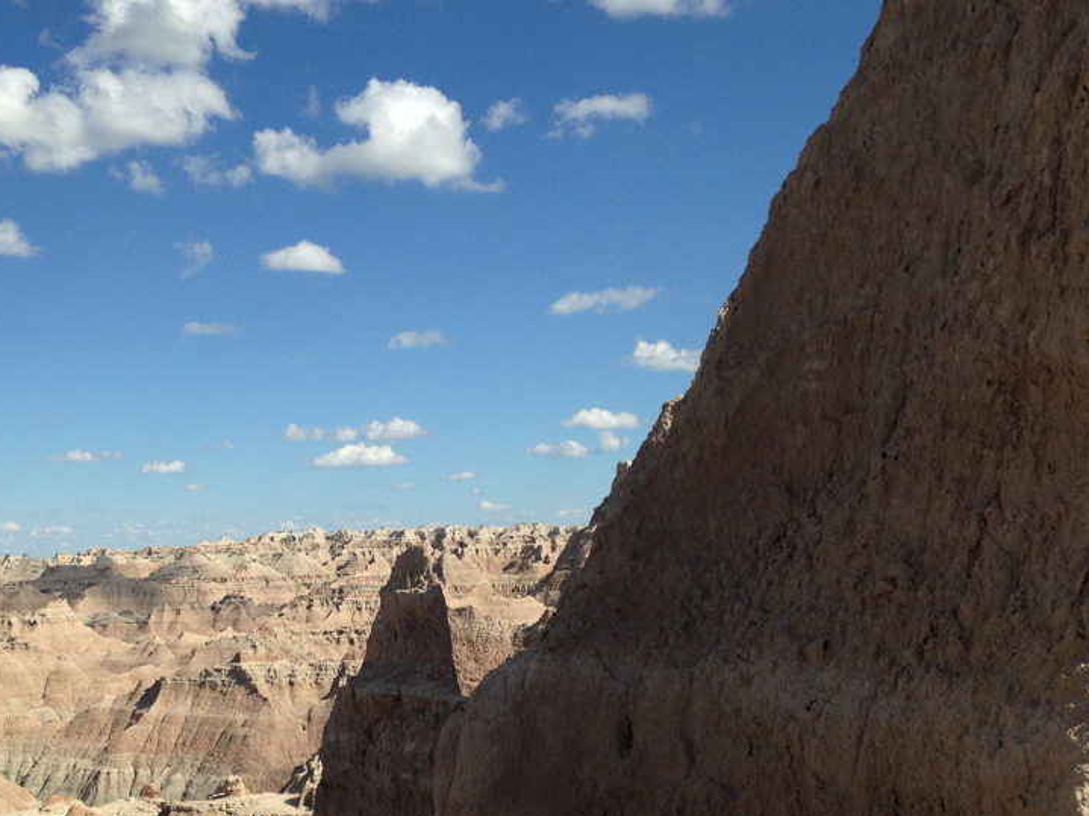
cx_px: 367
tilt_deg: -1.8
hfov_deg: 40.0
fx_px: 1478
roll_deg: +2.7
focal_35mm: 47
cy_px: 557
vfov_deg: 30.6
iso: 50
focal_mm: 4.12
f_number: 2.4
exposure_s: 1/2262
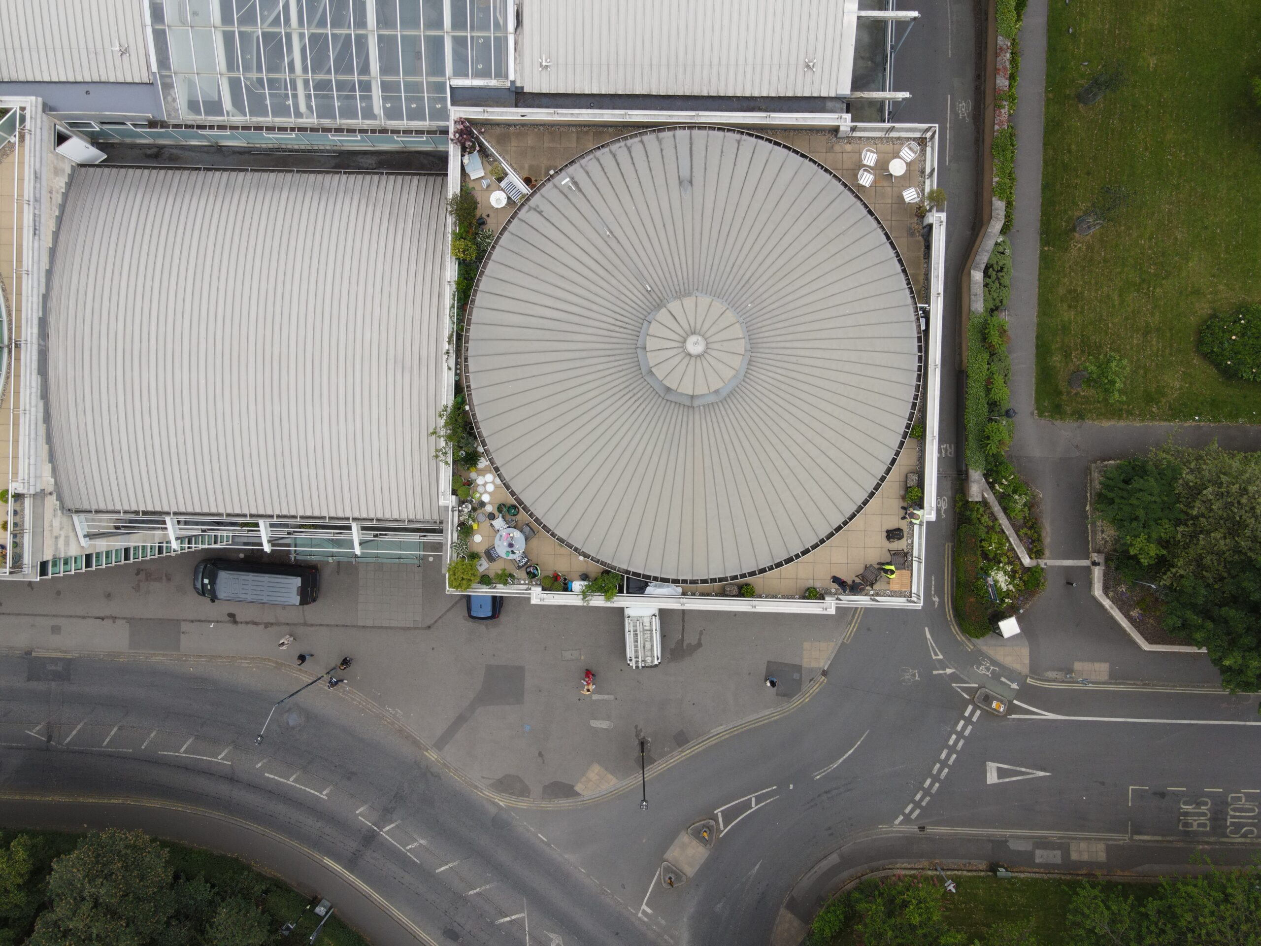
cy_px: 473
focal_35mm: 24
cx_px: 630
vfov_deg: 56.8
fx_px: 874
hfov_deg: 71.6
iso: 100
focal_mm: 4.5
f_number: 2.8
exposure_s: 1/250
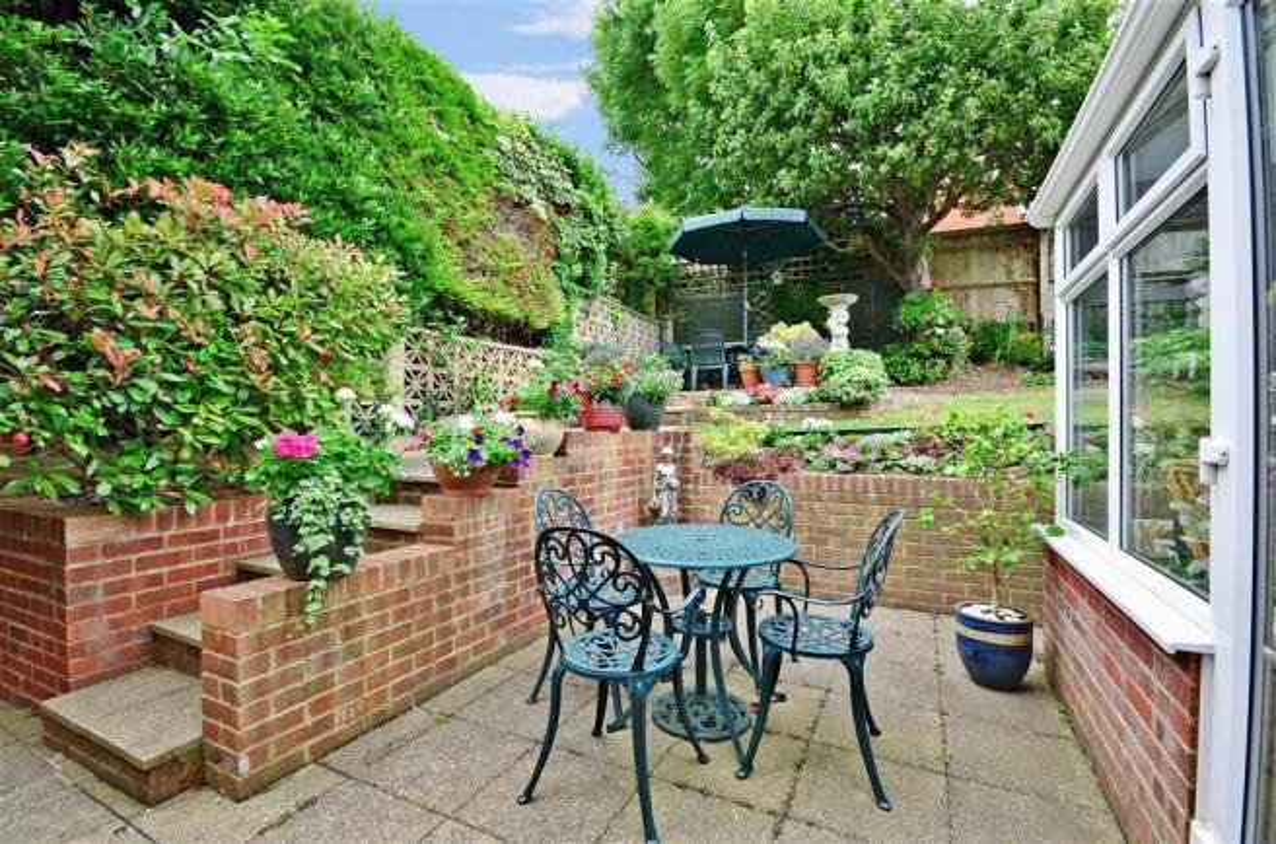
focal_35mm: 15
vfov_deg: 77.0
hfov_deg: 100.5
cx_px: 638
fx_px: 530
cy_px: 422
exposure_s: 1/13
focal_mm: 10
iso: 200
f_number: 11
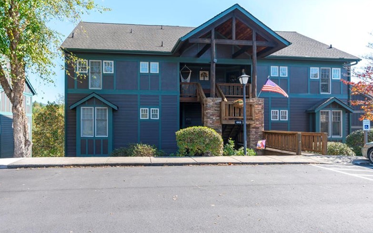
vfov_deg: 50.3
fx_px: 244
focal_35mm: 24
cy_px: 80
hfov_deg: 74.8
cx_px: 186
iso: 100
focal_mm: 17
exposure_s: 1/160
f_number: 6.3
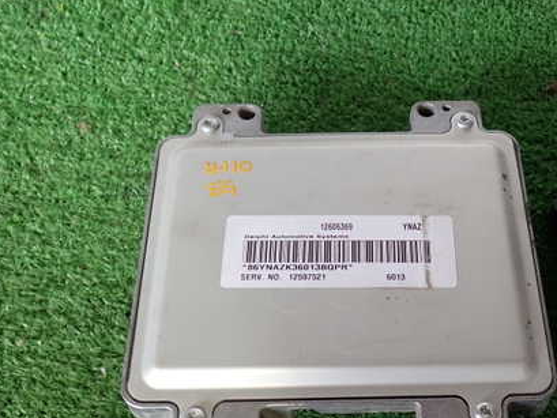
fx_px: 708
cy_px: 271
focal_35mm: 44
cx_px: 357
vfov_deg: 32.7
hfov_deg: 42.5
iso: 200
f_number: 2.3
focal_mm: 5.4
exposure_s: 1/40
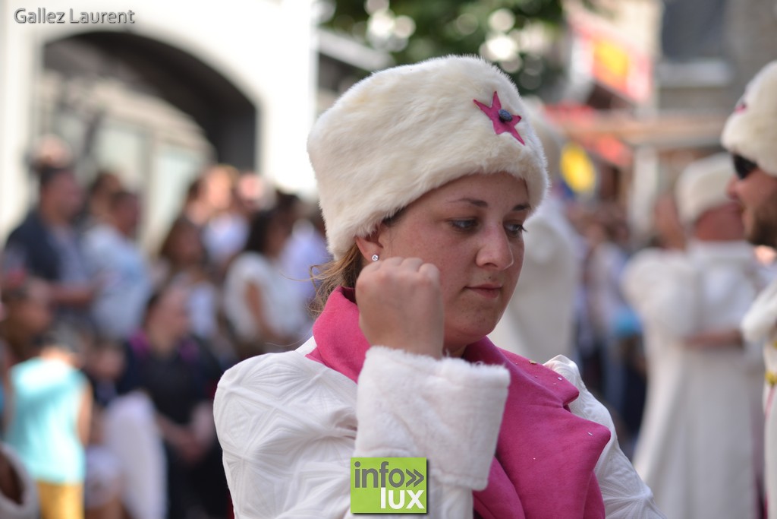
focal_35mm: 120
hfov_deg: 17.1
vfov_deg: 11.4
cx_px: 388
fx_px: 2590
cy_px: 260
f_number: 2.8
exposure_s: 1/500
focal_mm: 80
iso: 100
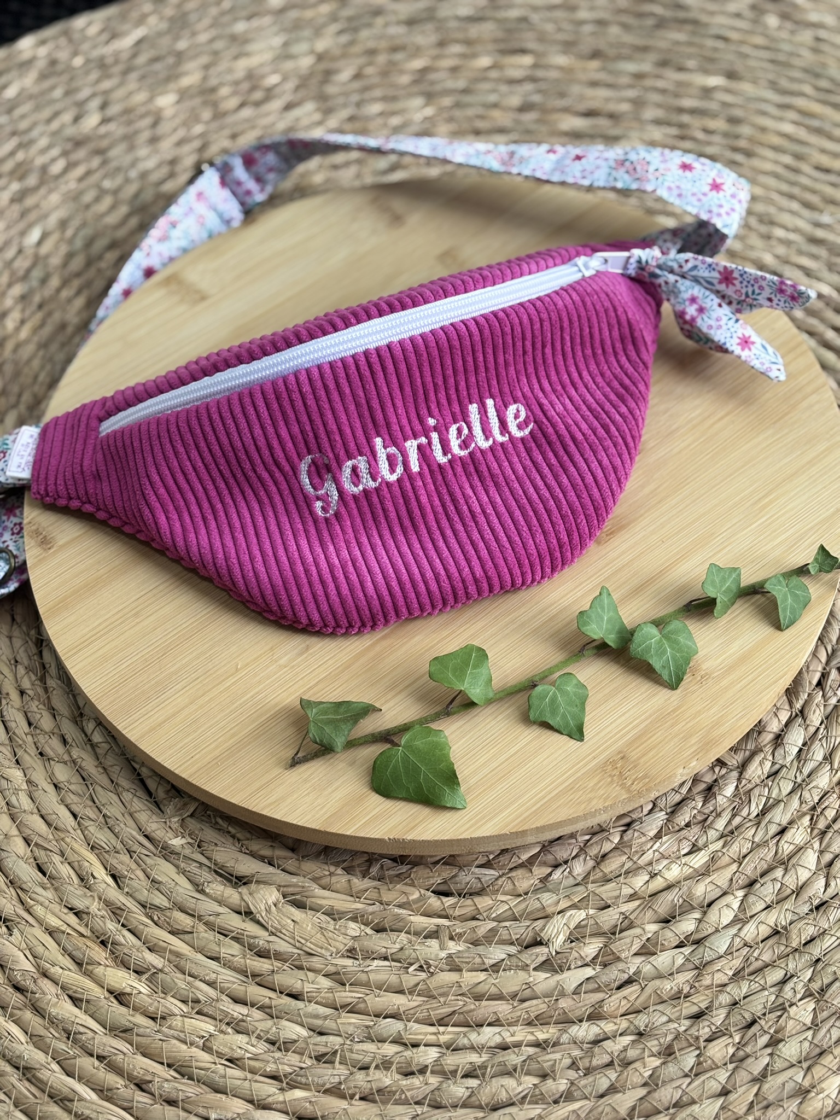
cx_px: 420
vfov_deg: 36.8
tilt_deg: -55.8
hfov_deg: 28.0
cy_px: 560
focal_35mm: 52
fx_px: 1682
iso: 50
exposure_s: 1/79
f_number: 1.6
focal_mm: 5.96
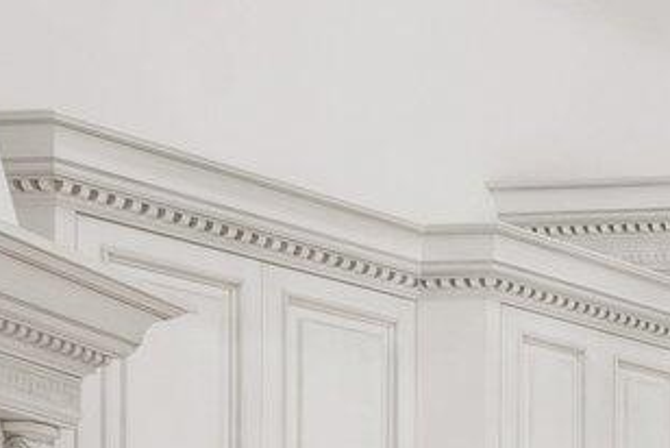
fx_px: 2105
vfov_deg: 11.5
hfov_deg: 12.9
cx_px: 1684
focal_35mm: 113
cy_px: 738
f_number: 8
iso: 100
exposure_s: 1/2.5
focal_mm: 17
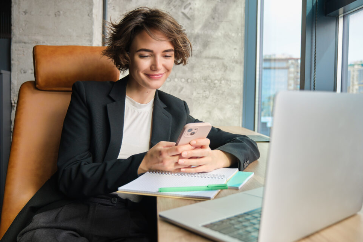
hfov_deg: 54.4
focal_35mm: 35
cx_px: 178
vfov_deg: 37.9
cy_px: 115
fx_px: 353
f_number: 2.8
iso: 250
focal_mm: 22
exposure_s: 1/250
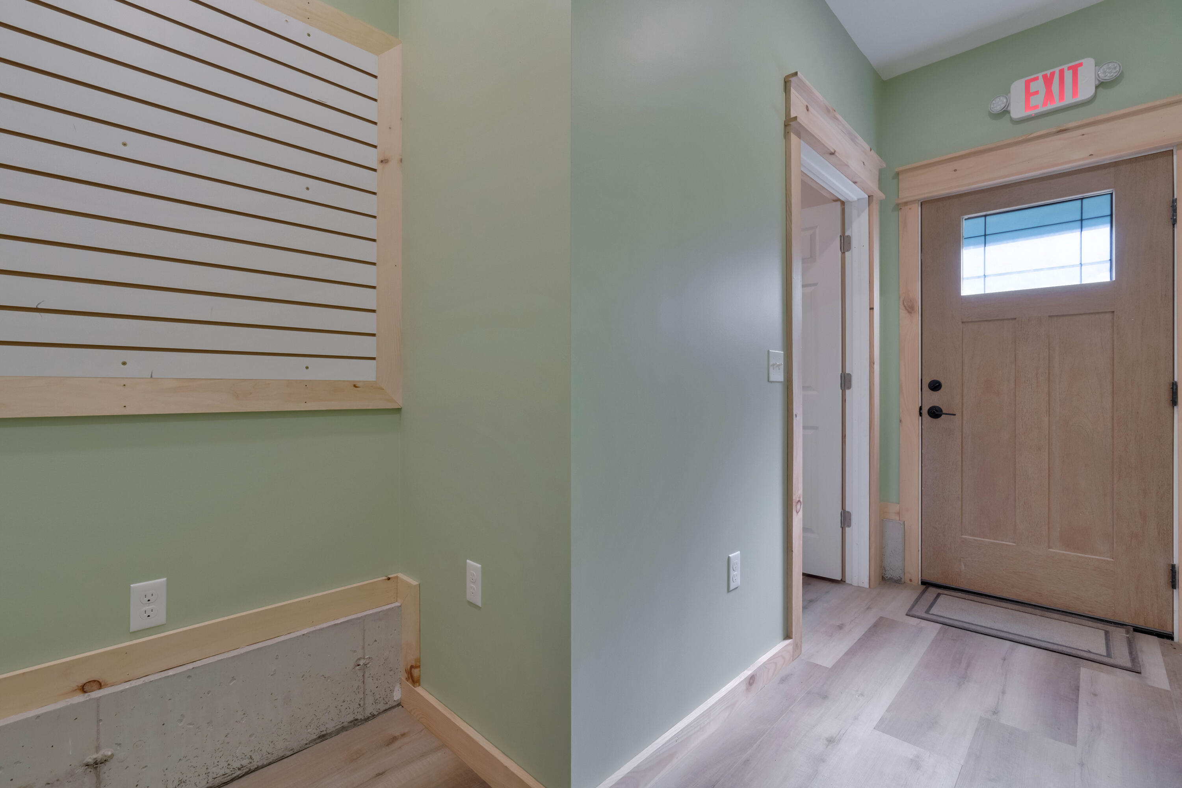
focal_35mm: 16
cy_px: 394
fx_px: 525
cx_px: 591
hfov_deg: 96.7
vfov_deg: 73.8
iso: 800
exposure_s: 1/100
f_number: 8
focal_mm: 16
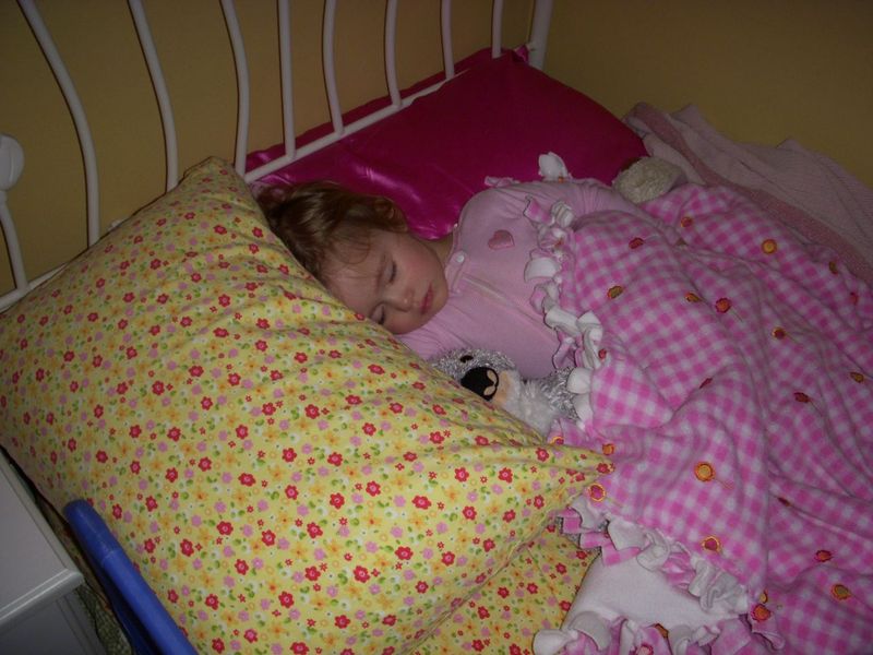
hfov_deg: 49.0
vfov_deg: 37.7
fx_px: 958
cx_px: 436
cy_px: 328
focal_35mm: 38
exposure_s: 1/30
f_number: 3.3
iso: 100
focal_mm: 6.3
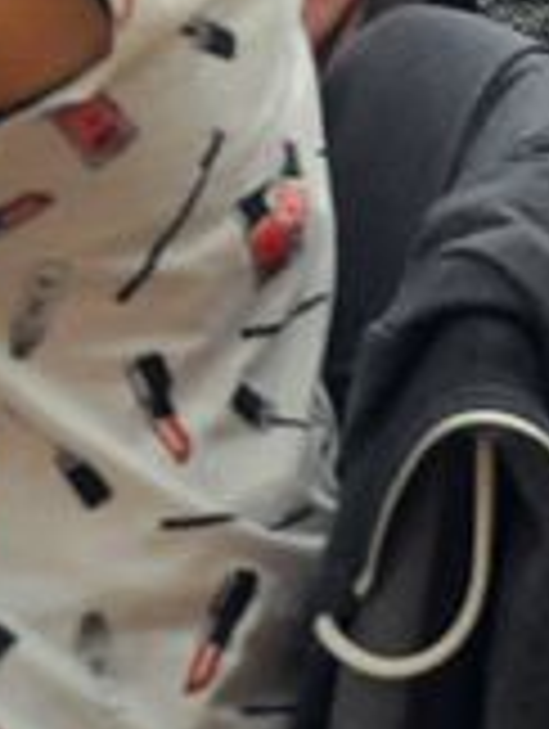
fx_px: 3817
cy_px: -115
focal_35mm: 181
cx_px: 1850
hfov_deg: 7.0
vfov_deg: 10.7
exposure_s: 1/80
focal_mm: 24
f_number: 4.5
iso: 2500
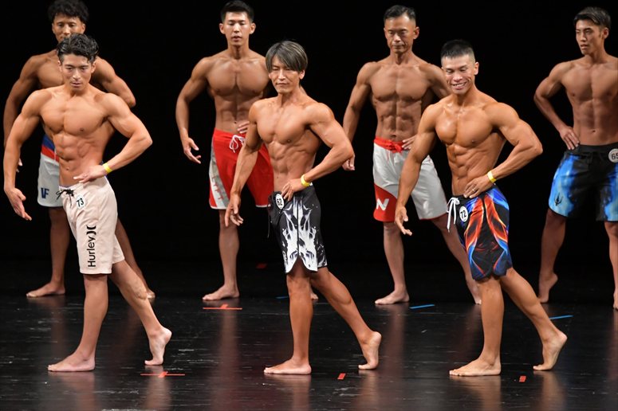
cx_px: 309
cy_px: 206
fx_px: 4890
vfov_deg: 4.8
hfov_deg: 7.2
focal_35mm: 285
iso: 3200
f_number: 5.6
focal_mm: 190
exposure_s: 1/400
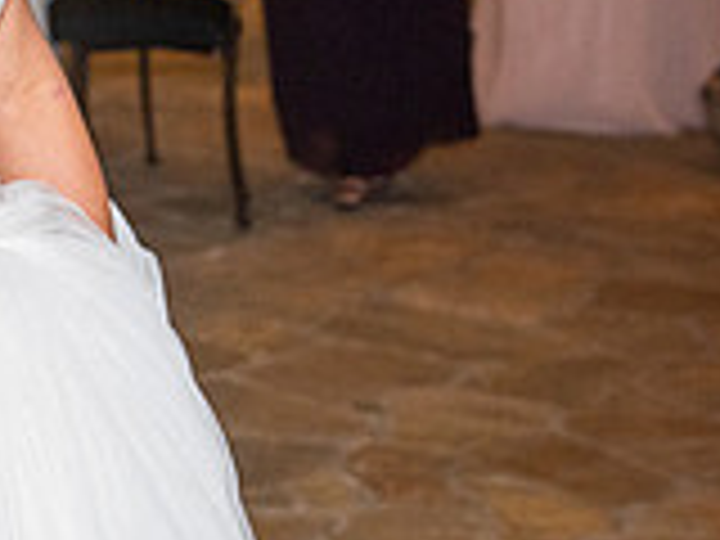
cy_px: -25
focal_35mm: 167
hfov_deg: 11.3
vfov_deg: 8.8
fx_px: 3474
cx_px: -364
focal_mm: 48
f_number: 4
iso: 1600
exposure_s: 1/160
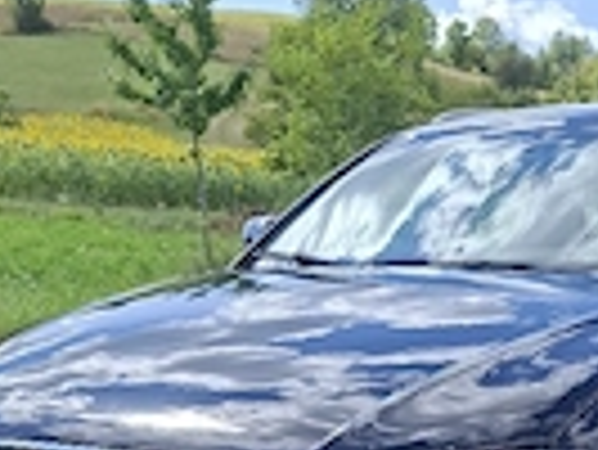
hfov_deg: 27.8
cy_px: 652
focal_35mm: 69
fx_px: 1193
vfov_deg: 19.0
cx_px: 432
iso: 40
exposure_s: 1/2000
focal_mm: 5.54
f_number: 1.8
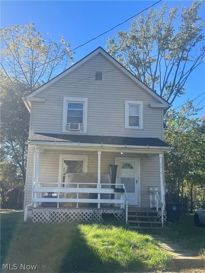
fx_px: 190
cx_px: 102
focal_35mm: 24
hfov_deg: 56.8
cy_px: 136
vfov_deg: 71.6
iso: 80
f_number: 1.78
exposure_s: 1/2252
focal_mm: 6.76
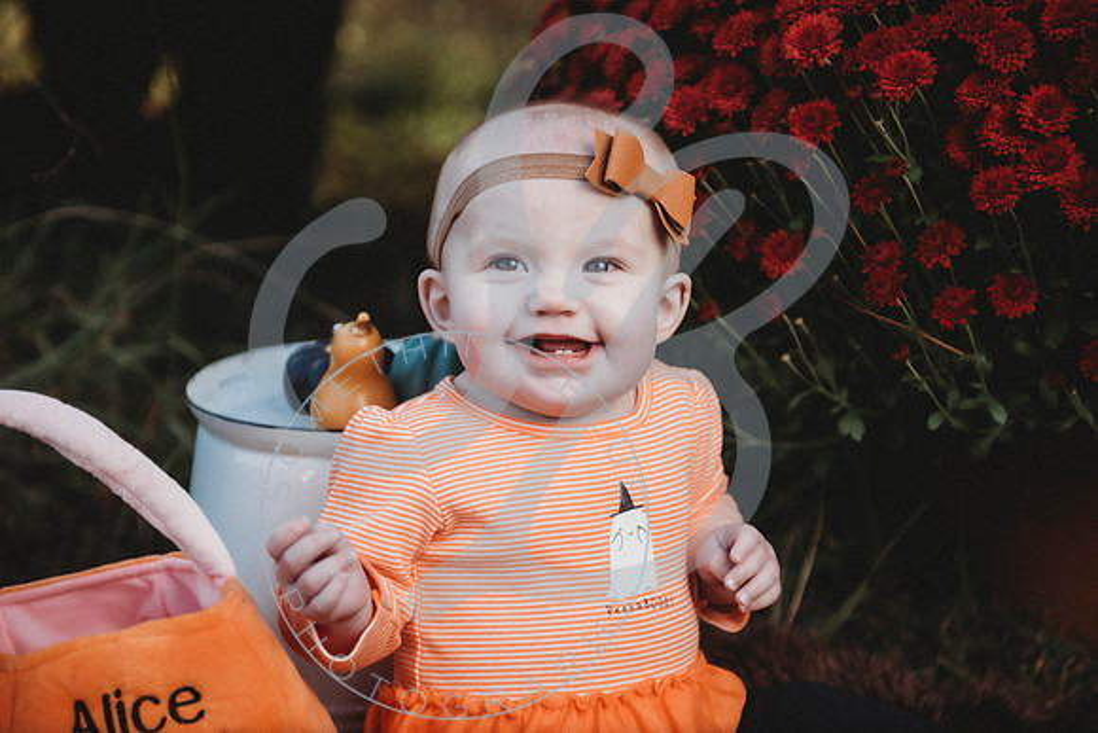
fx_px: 2135
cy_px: 366
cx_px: 549
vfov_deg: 19.5
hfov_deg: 28.8
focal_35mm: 70
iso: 100
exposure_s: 1/250
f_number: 2.8
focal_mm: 70
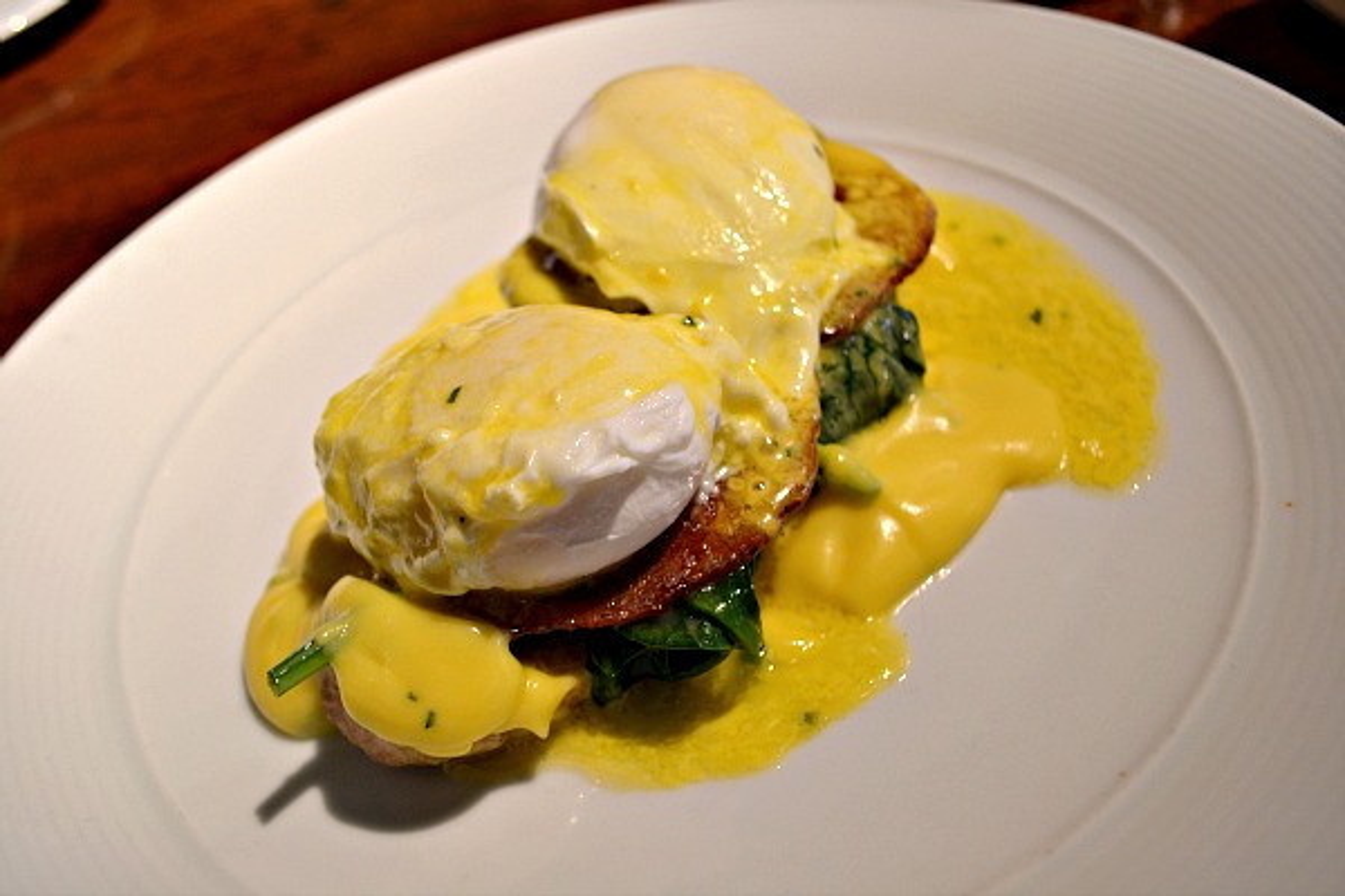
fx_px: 1233
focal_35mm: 33
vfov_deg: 40.0
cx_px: 672
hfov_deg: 57.2
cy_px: 448
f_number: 3.8
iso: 400
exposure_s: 1/15
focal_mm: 22
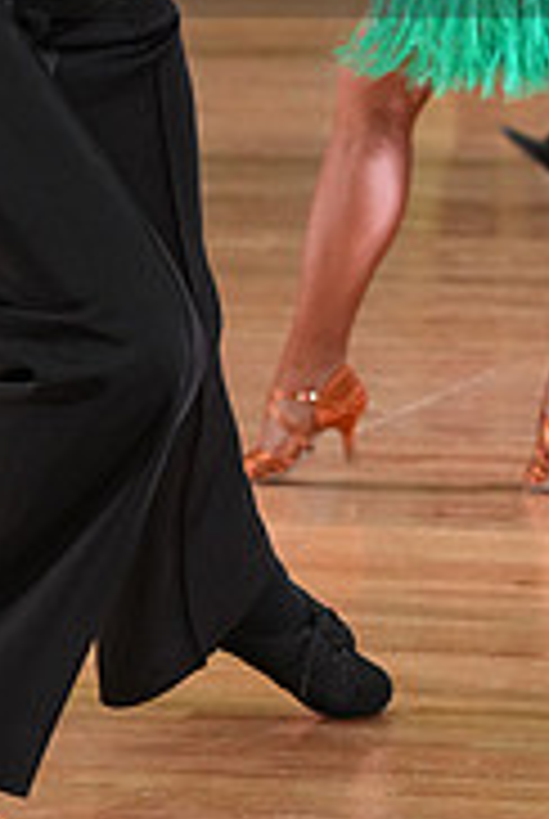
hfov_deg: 4.4
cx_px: 466
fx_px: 7109
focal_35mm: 312
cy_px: -130
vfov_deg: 6.6
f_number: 5
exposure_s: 1/200
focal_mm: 98
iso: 2500
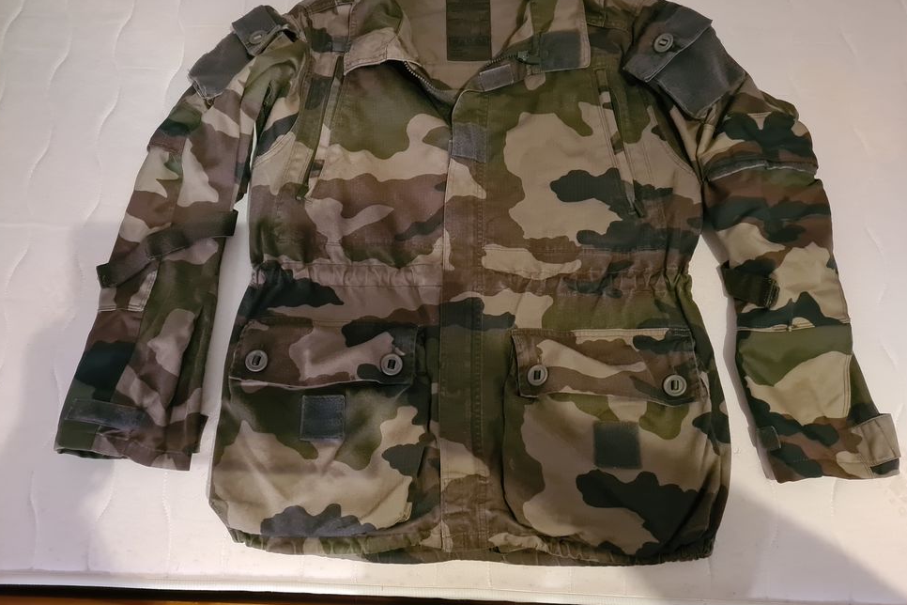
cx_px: 459
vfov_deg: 46.3
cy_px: 274
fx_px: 705
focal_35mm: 28
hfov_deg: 65.5
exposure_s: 1/25
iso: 1250
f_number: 1.8
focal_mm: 5.4
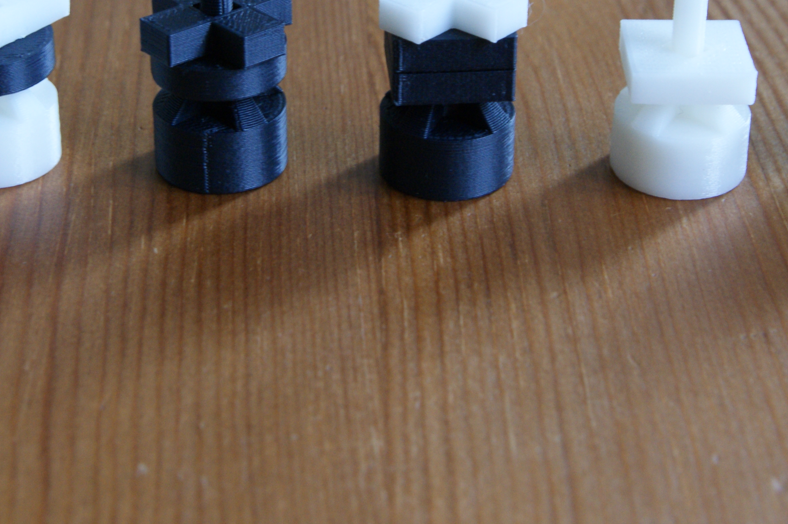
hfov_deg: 19.8
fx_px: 2253
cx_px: 326
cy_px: 68
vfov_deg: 13.2
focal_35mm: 103
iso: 400
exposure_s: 1/6
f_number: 8
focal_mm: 35
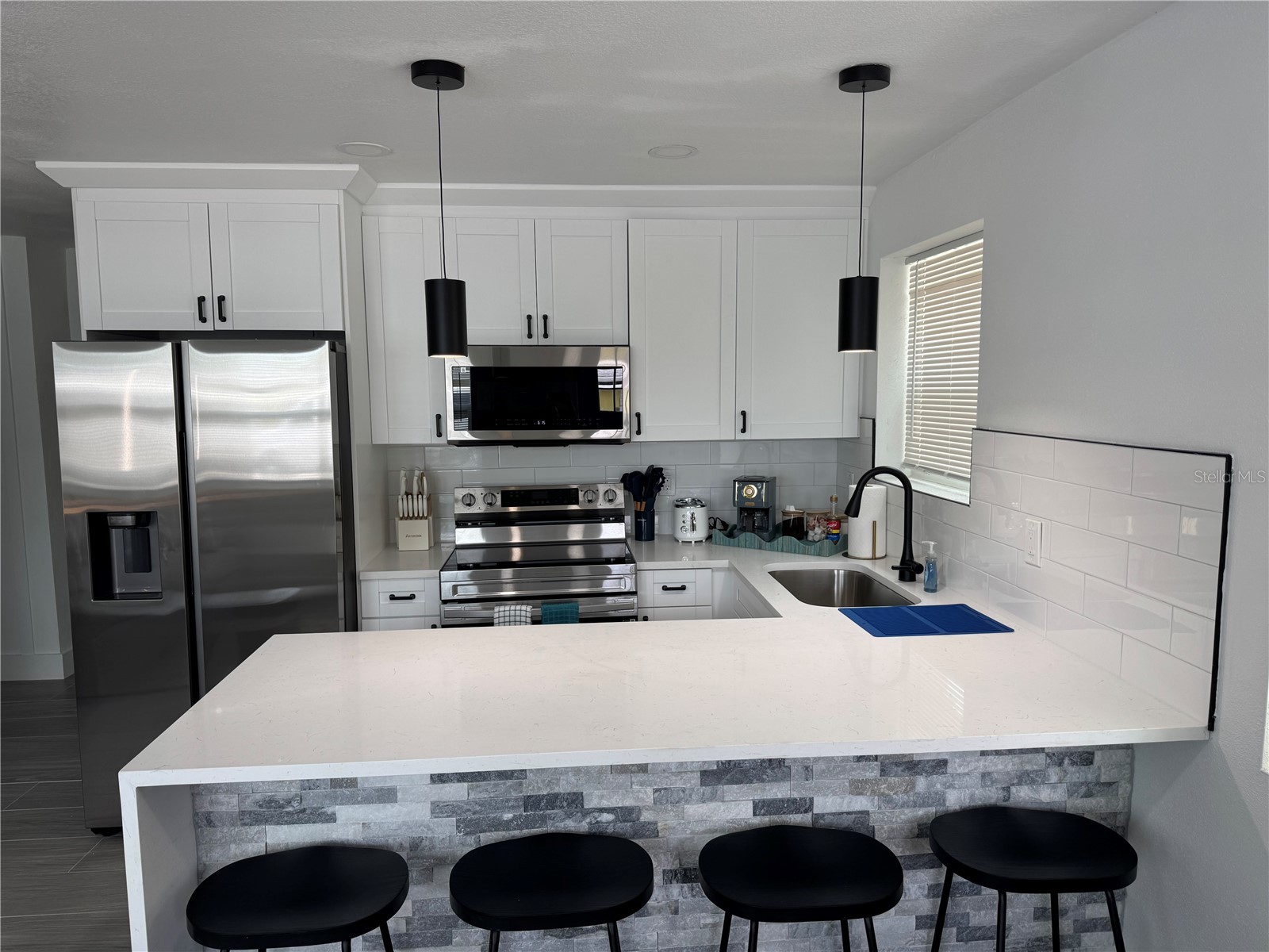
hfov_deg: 71.6
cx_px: 634
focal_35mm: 24
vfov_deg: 56.8
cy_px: 476
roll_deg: +0.4
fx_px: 880
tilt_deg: -6.5
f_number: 1.78
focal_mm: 6.76
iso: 64
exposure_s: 1/164
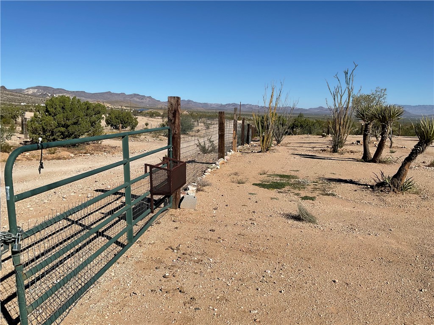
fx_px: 364
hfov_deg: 61.7
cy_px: 162
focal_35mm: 29
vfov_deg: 48.2
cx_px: 217
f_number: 1.8
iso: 16
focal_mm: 3
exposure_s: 1/3534
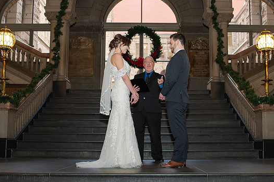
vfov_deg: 29.2
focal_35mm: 46
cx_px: 150
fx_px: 350
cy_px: 105
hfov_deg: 42.7
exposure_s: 1/200
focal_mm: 35
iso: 1000
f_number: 3.5
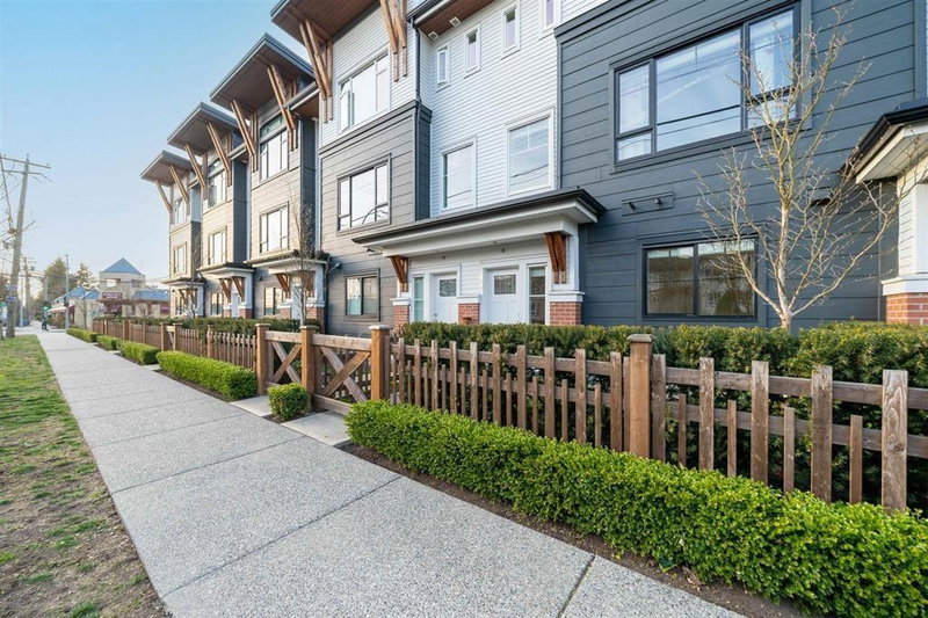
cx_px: 464
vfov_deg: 90.0
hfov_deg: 112.6
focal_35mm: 12
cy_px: 309
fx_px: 309
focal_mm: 12
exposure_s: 1/200
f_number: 6.3
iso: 100
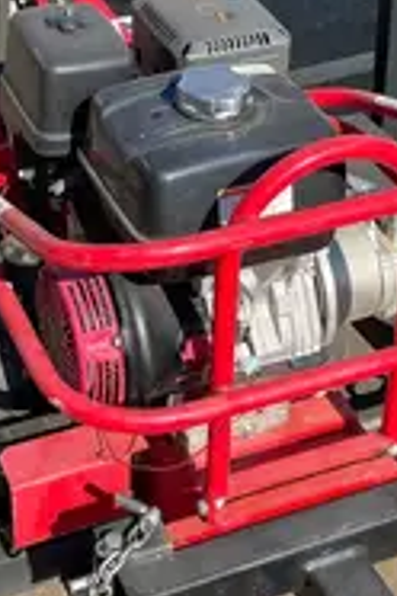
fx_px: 1323
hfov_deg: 17.1
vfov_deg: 24.9
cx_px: 173
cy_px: 120
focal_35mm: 80
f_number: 1.6
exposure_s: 1/2020
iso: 32
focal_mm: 4.2
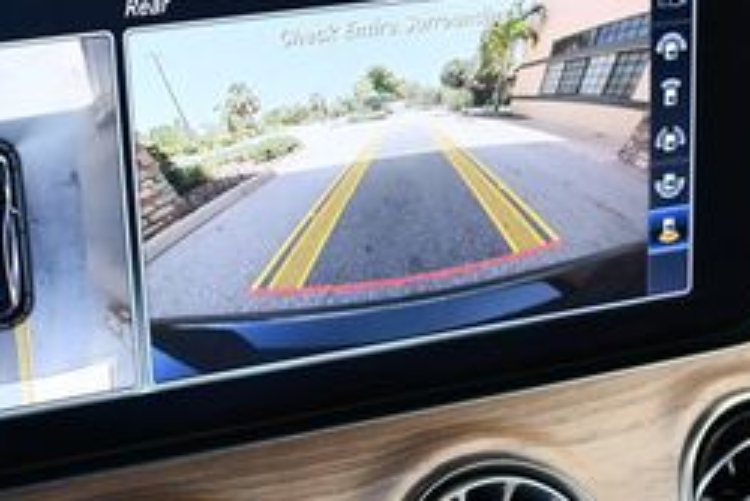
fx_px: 1918
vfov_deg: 14.8
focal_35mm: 92
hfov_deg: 22.1
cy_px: 423
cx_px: 309
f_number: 3.5
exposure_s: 1/250
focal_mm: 18
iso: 800
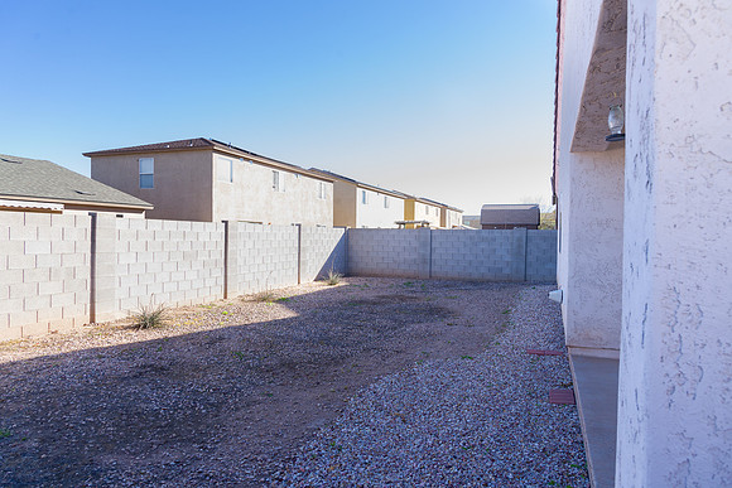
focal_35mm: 24
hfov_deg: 73.7
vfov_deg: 53.2
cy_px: 244
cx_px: 366
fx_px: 488
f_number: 7.1
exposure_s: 1/125
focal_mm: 24
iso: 250
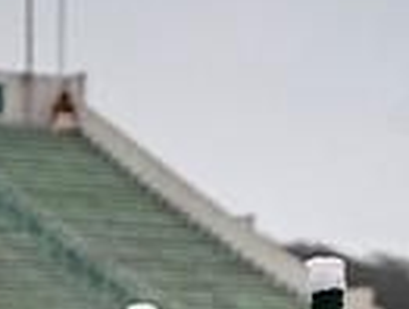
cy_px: 517
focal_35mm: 297
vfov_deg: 5.0
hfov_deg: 6.6
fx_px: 3519
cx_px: 443
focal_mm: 70
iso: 100
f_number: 2.8
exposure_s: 1/500
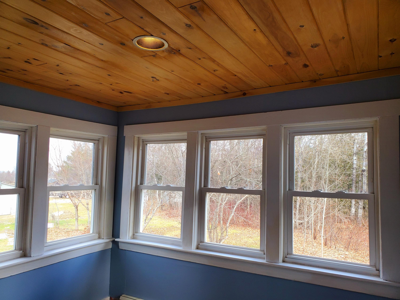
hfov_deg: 67.3
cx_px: 200
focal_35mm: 26
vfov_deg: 53.1
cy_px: 150
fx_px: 300
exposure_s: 1/100
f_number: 2.4
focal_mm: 4.3
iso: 80
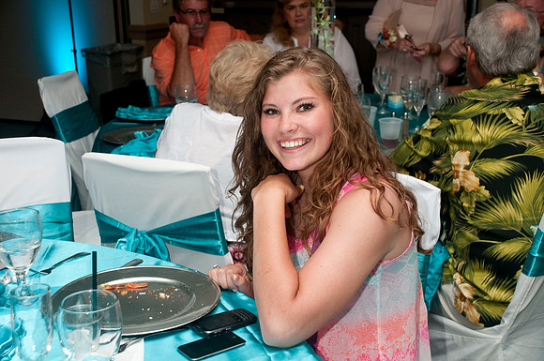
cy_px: 180
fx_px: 792
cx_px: 272
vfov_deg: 25.7
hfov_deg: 37.9
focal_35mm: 52
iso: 400
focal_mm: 35
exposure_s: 1/160
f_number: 5.6
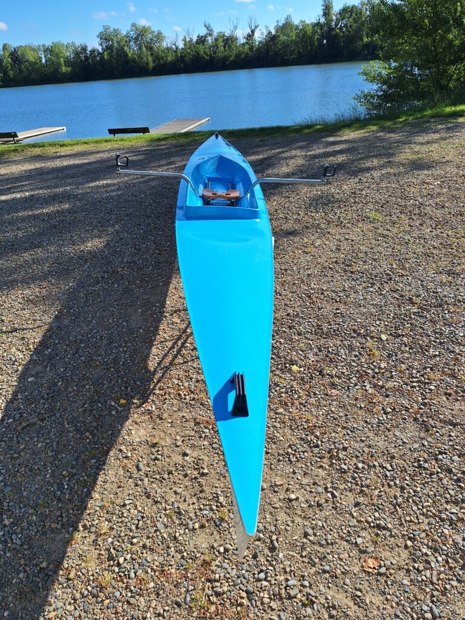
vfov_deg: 73.9
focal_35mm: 23
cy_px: 310
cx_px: 232
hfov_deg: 58.9
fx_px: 412
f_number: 1.8
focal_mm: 5.54
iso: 40
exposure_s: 1/3311
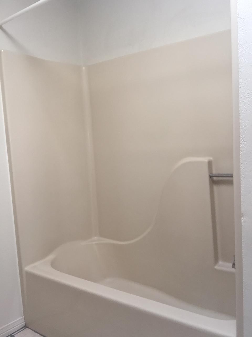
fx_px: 301
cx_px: 126
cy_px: 168
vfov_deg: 58.4
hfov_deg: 45.4
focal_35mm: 31
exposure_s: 1/30
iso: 50
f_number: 2.2
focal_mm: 2.65
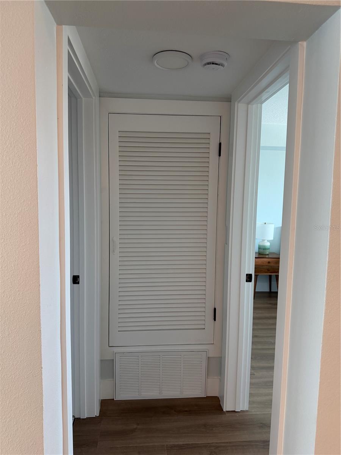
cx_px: 170
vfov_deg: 71.6
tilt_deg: -5.5
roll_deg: -1.7
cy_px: 228
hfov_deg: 56.8
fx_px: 315
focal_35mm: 24
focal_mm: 6.76
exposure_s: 1/121
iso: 160
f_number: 1.78
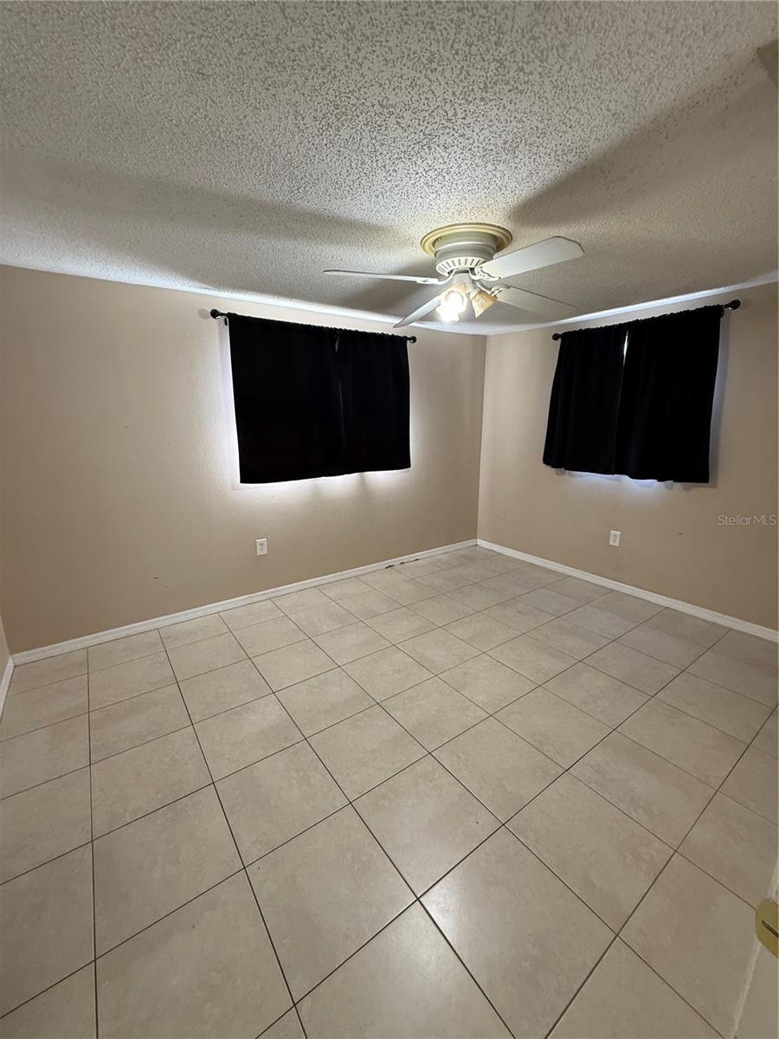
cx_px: 390
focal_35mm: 14
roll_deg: -0.6
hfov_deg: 85.7
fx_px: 420
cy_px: 520
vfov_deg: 102.1
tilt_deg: -12.9
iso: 200
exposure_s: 1/60
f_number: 2.2
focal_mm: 2.22
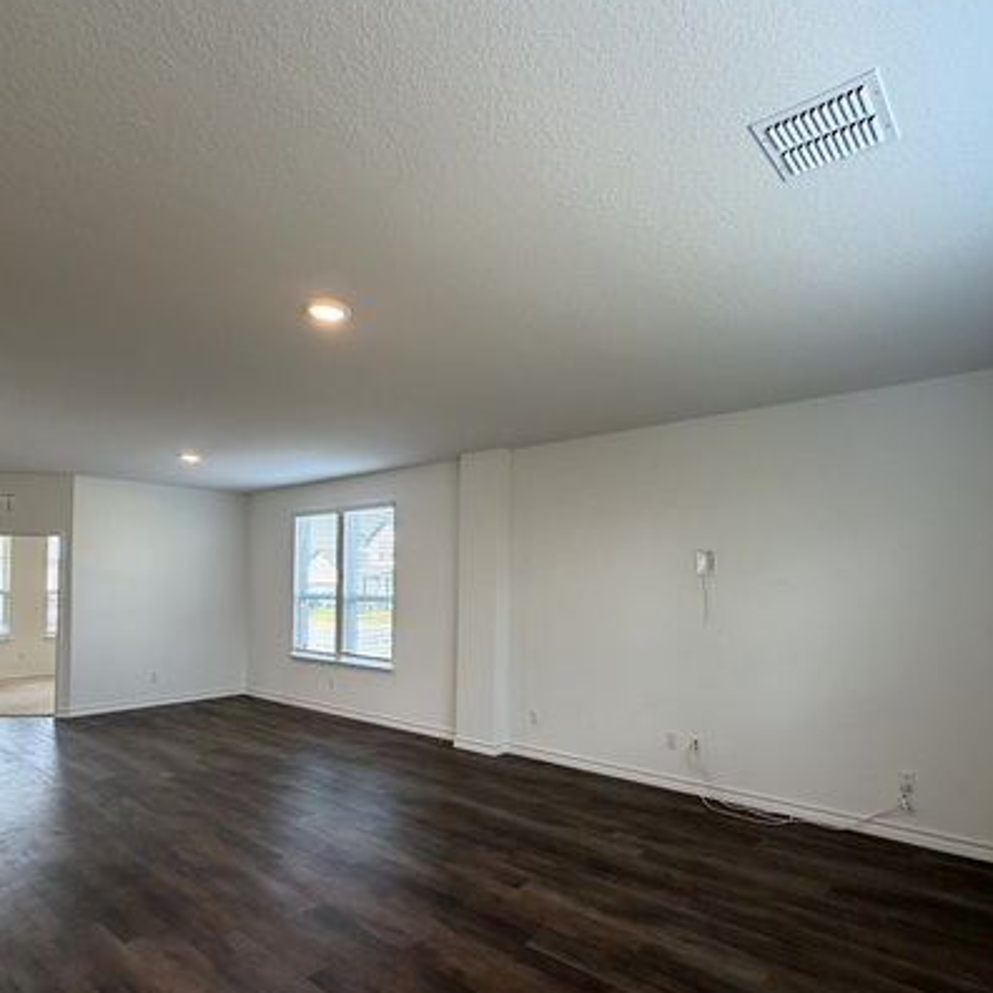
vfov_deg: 74.4
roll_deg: +0.2
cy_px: 569
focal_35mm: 20
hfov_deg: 74.7
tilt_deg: +1.0
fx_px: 649
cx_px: 537
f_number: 2.2
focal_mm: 2.22
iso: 250
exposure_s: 1/120
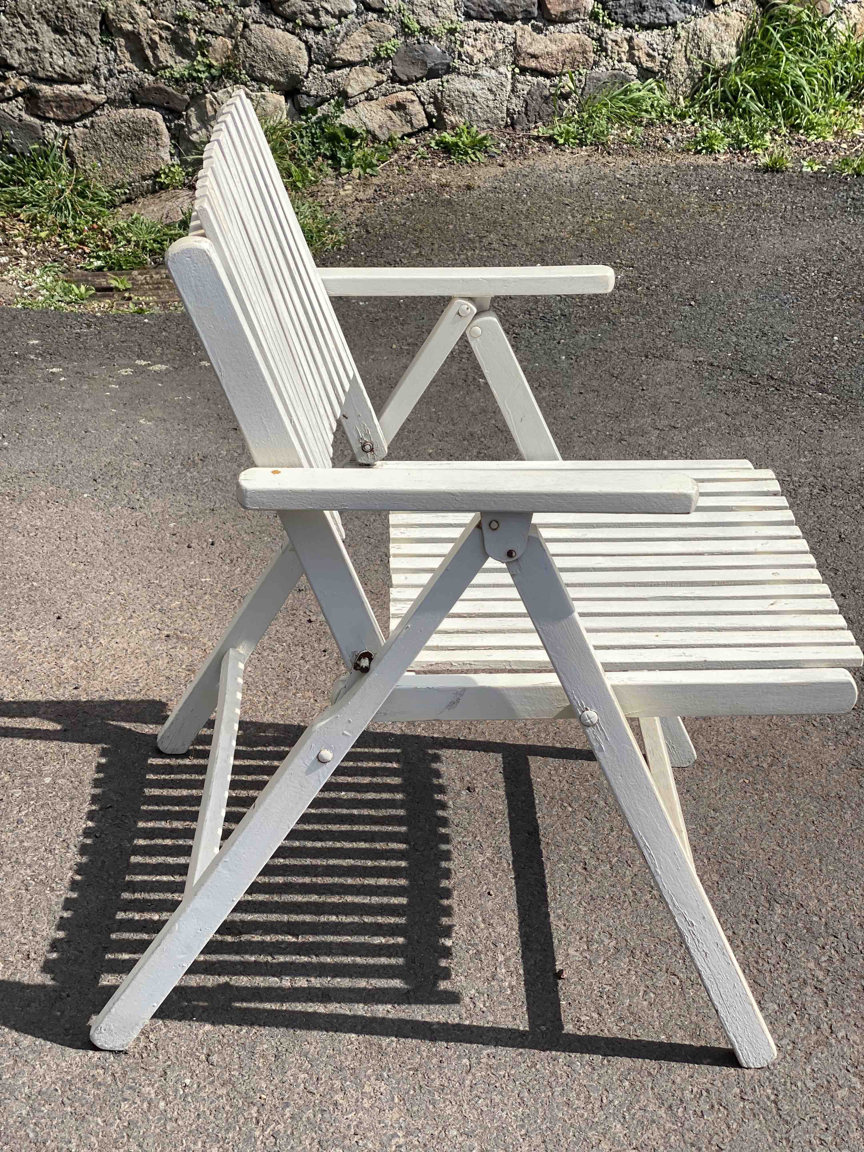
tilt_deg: -22.2
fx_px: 1731
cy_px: 576
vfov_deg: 36.8
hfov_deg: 28.0
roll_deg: -2.6
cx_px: 432
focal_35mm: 52
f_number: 2
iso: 20
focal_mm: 6
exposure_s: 1/1229
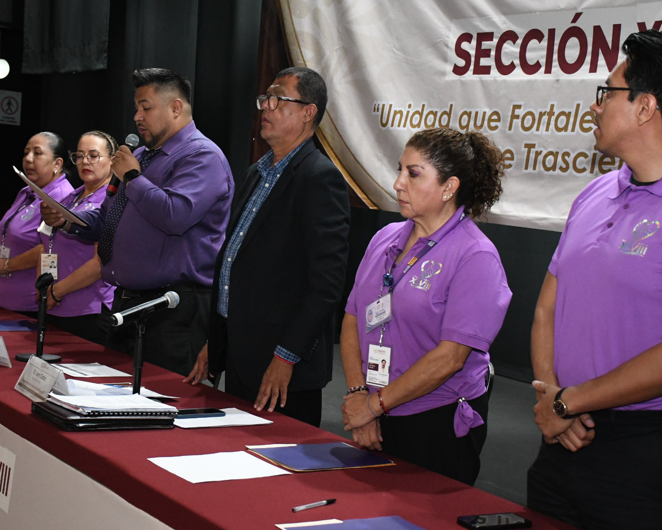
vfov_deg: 23.5
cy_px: 265
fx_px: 1274
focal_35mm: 65
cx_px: 309
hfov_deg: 29.1
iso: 5000
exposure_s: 1/125
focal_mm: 38
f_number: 5.6
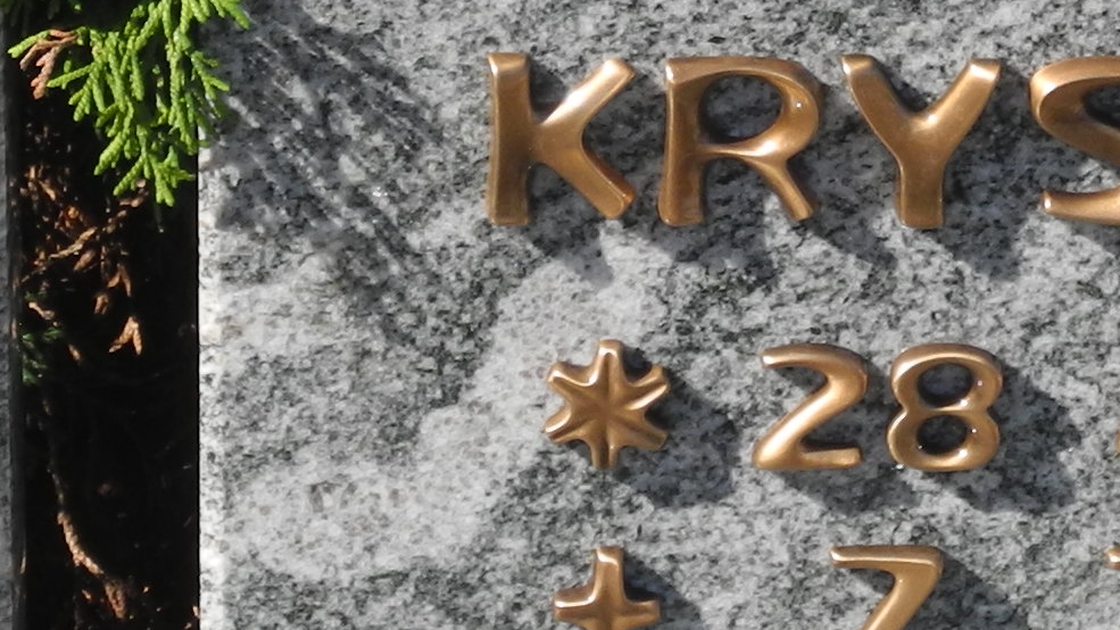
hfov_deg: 6.3
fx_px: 10186
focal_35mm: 343
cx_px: 710
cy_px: -440
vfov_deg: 3.5
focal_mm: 18.1
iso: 100
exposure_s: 1/640
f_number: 4
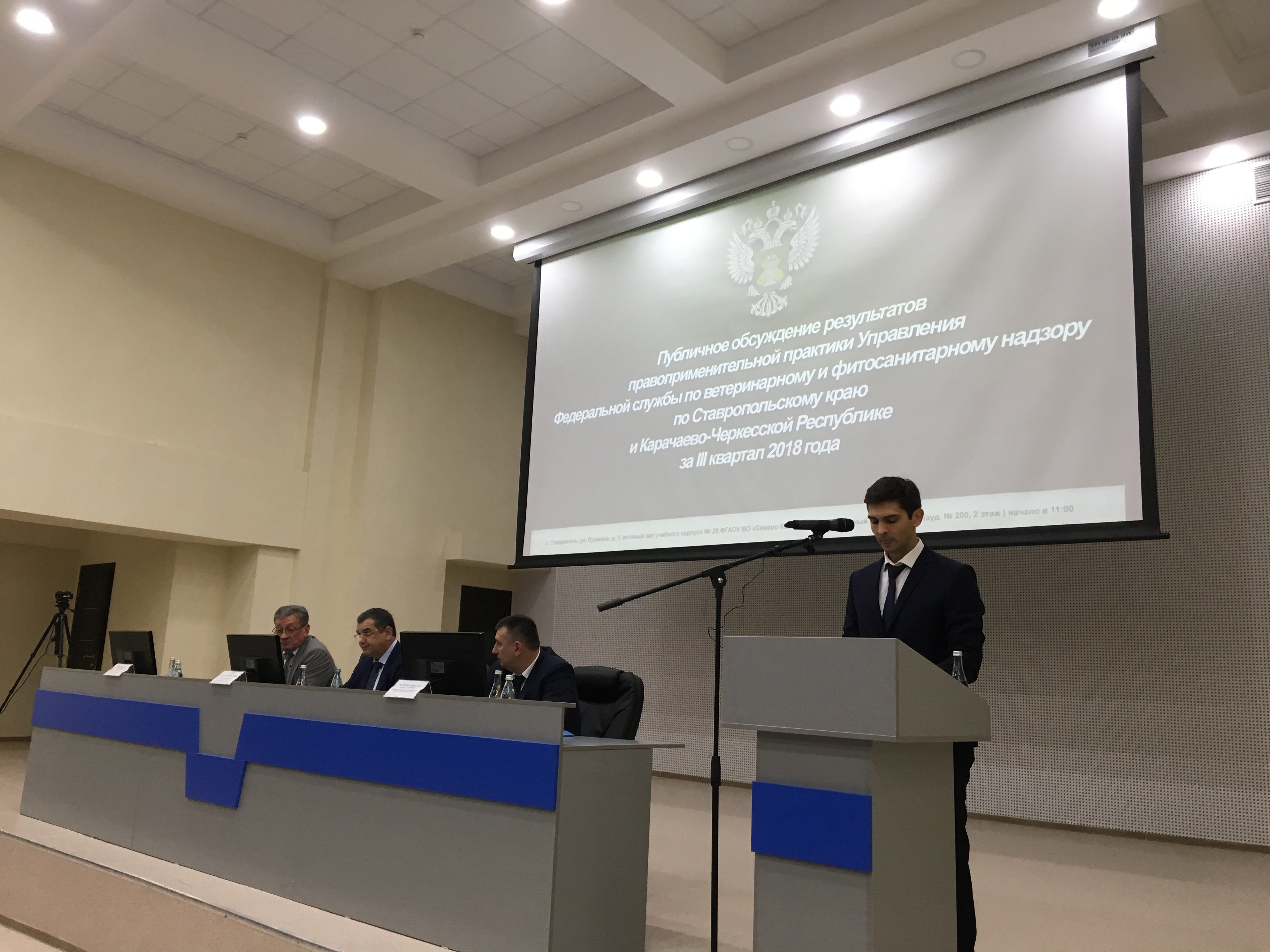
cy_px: 476
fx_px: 1064
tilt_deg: +10.5
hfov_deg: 61.7
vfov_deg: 48.2
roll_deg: -2.0
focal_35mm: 29
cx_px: 635
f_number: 2.2
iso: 80
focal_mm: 4.15
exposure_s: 1/33
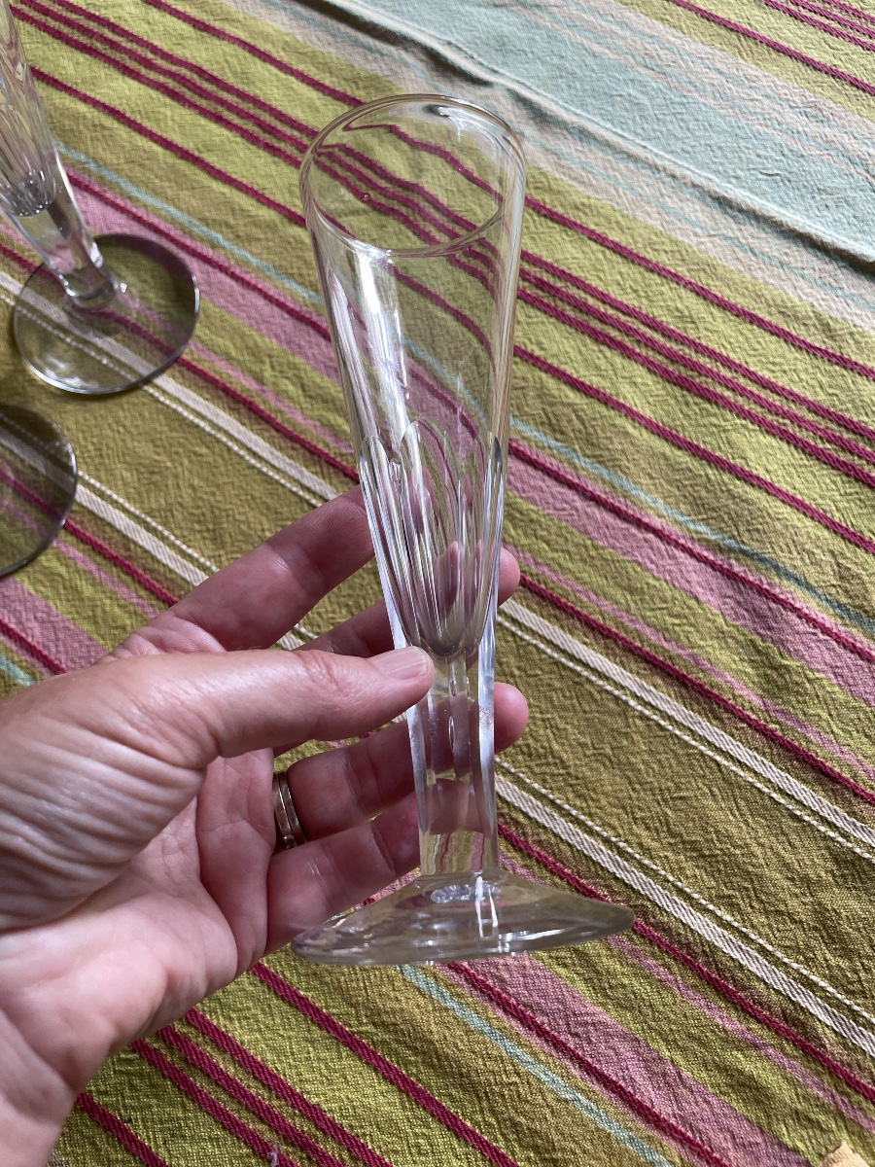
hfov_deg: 53.1
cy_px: 584
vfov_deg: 67.3
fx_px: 876
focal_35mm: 26
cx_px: 438
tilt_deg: -71.0
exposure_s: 1/107
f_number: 1.6
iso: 125
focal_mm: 4.2
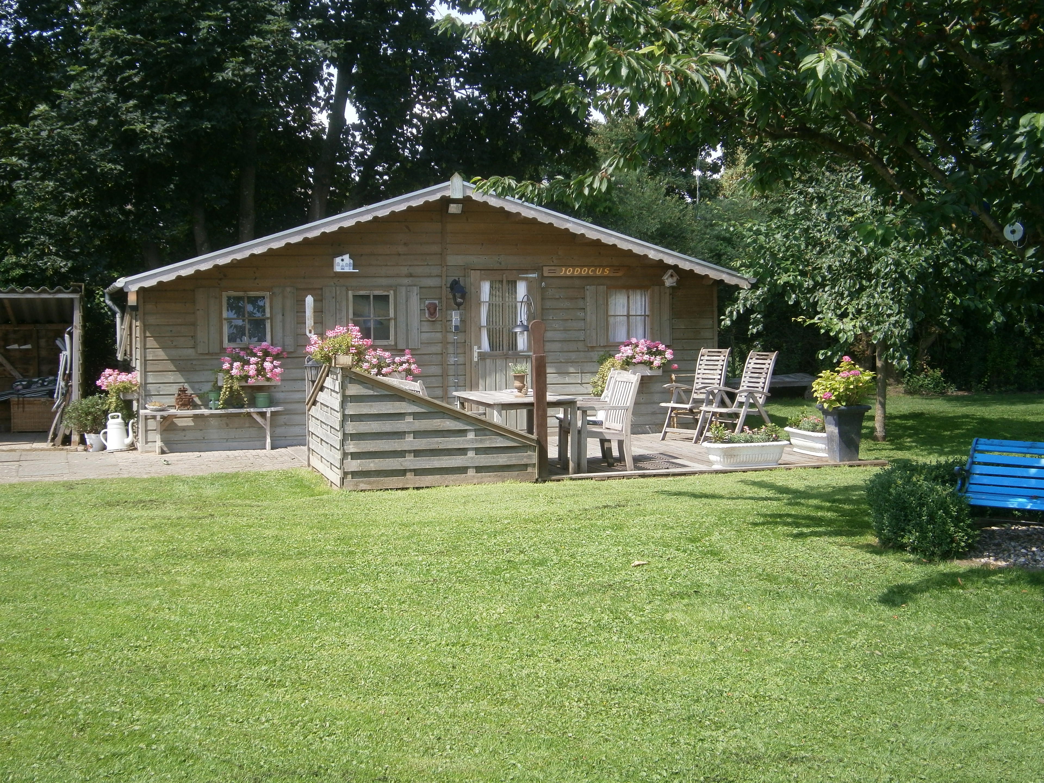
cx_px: 522
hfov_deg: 40.4
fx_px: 1417
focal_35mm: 47
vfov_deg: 30.9
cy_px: 392
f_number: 3.4
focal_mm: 8.3
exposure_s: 1/320
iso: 80
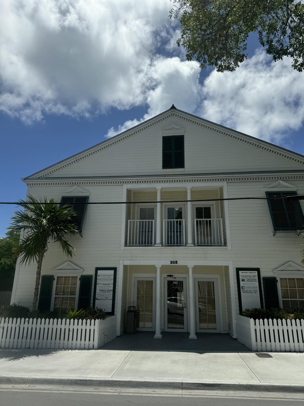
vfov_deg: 71.6
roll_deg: -1.3
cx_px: 152
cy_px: 203
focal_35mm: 24
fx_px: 281
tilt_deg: +17.2
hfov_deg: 56.8
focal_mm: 6.76
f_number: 1.78
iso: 80
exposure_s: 1/9009
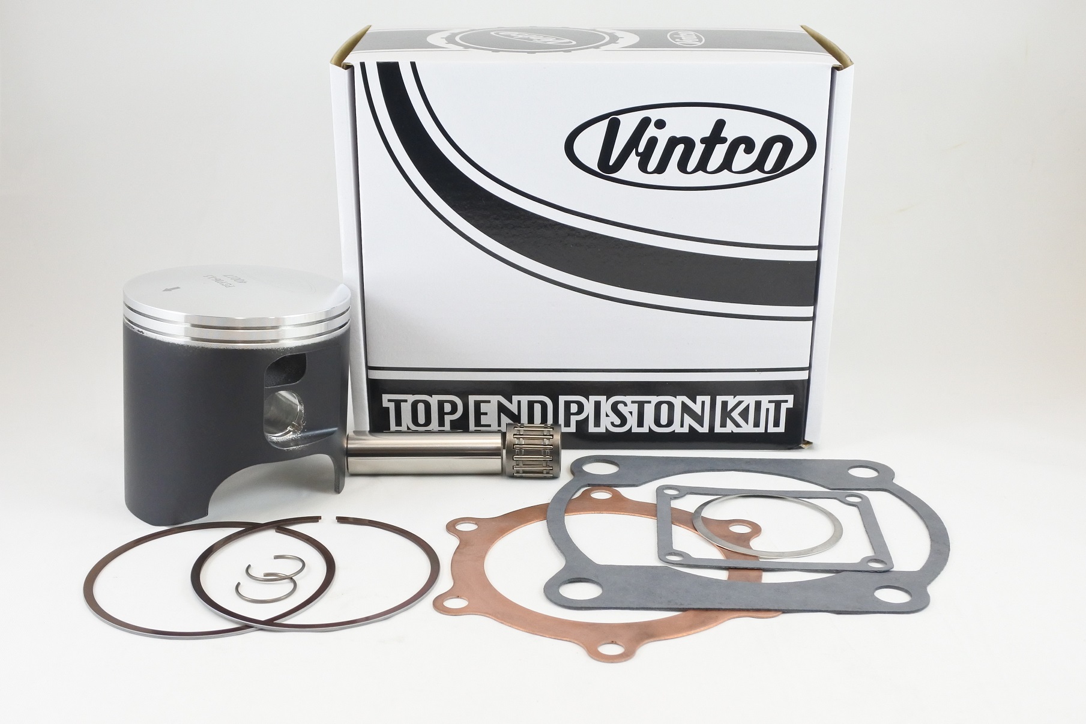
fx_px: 1026
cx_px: 543
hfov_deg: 55.8
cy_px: 362
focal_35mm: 34
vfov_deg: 38.9
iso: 560
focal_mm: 12.6
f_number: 3.8
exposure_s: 1/125
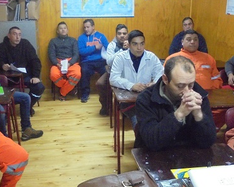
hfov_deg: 42.0
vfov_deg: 34.1
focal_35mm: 44
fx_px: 305
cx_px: 105
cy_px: 94
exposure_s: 1/20
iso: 800
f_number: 3.5
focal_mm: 4.6
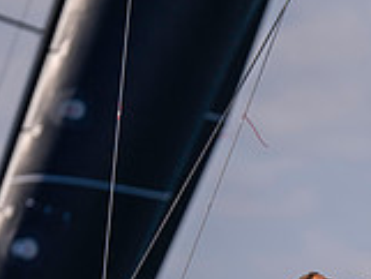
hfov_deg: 1.8
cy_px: 417
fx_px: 11519
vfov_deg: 1.4
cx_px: 316
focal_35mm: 1074
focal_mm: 400
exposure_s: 1/3200
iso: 200
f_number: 4.5
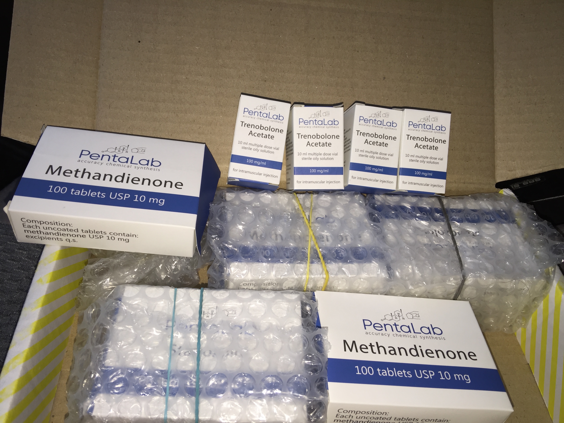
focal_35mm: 29
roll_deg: +9.8
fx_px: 472
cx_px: 282
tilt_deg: -39.8
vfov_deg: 48.2
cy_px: 212
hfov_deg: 61.7
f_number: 2.2
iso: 32
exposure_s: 1/82
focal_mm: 4.15
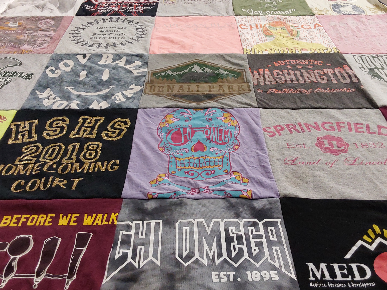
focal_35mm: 33
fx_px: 369
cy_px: 138
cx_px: 206
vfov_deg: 42.9
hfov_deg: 55.3
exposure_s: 1/60
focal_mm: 2.91
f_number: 1.9
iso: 125
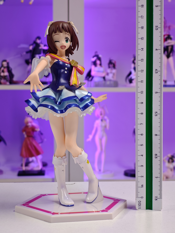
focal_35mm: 80
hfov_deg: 18.4
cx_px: 88
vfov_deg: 24.4
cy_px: 116
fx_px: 539
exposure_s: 1/20.7
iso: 400
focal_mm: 7.48
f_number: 2.4
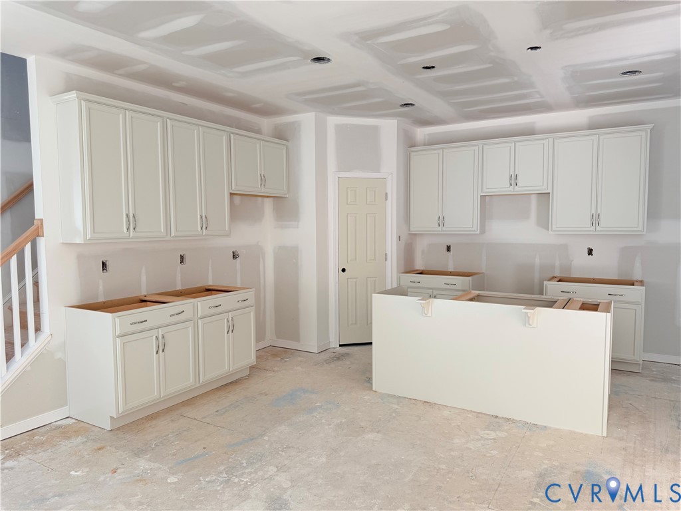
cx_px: 340
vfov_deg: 56.8
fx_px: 472
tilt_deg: -2.9
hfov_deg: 71.6
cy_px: 256
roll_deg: -0.1
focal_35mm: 24
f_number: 1.78
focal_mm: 6.76
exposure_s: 1/121
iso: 64
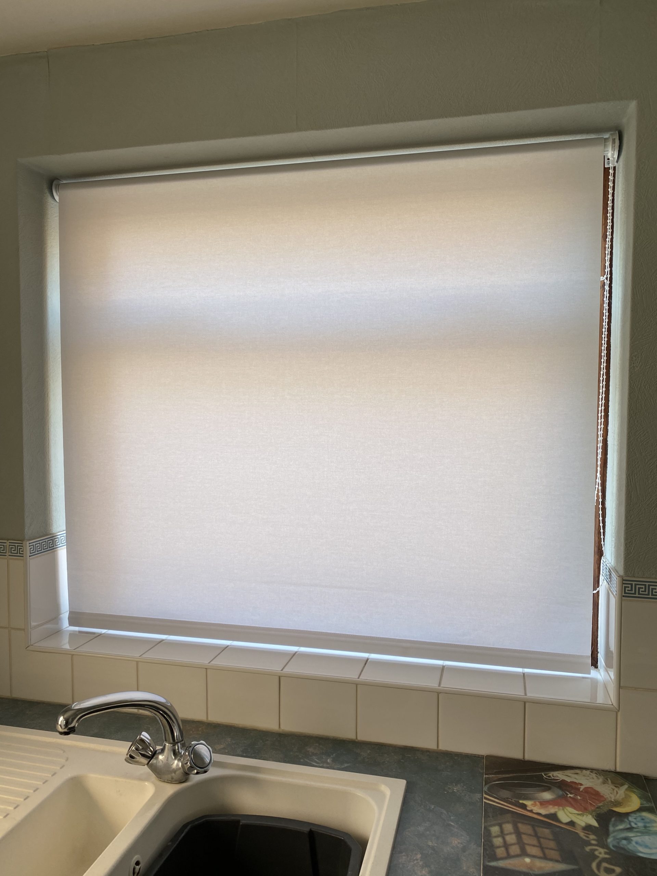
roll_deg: -0.7
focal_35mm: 26
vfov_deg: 67.3
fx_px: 658
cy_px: 438
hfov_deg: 53.1
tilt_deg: -2.1
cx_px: 328
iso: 32
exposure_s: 1/122
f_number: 1.8
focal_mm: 4.25
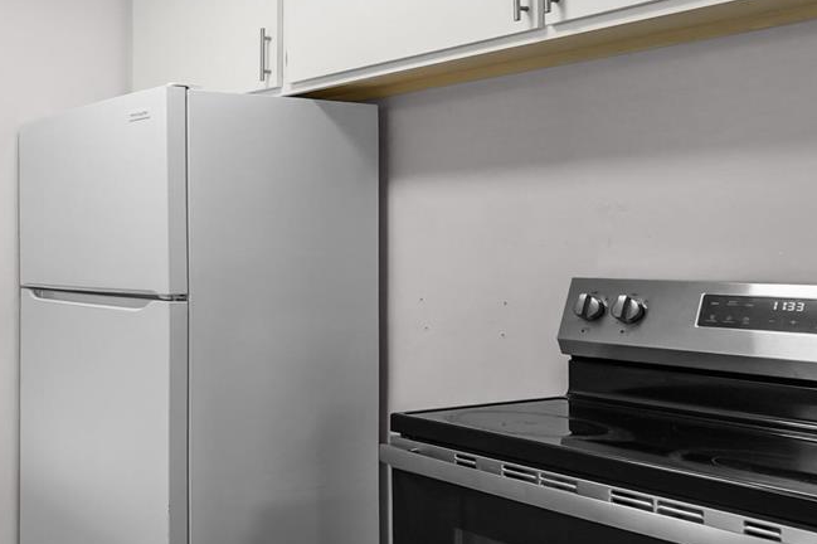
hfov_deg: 40.1
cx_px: -117
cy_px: 194
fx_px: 839
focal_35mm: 37
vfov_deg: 35.6
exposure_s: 1/30
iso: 160
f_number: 4
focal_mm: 10
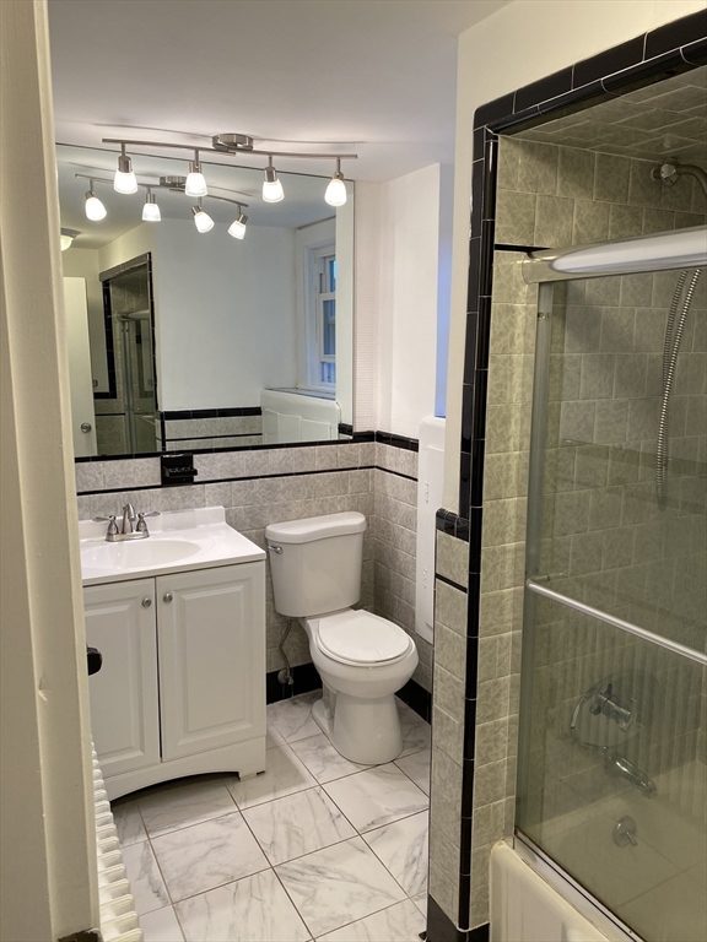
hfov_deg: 53.1
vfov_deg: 67.3
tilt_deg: -8.6
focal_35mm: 26
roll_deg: -0.1
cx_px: 354
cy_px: 471
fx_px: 708
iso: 64
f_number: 1.8
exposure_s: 1/60
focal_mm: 4.25
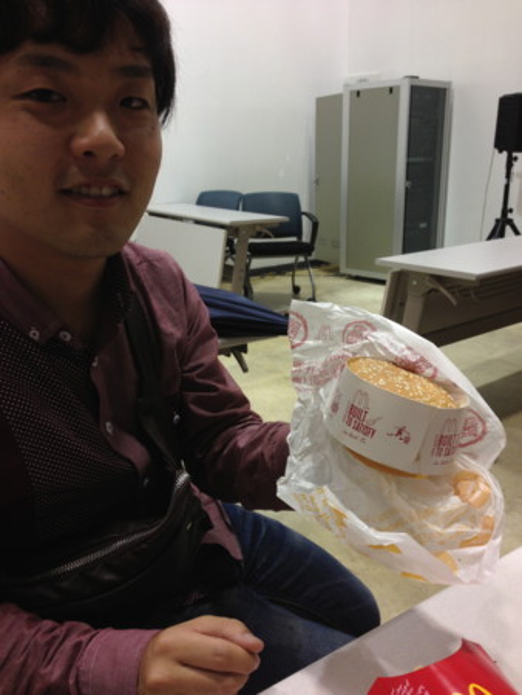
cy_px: 348
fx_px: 663
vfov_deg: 55.3
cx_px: 261
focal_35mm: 33
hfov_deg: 43.0
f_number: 2.4
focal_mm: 4.13
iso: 50
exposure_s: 1/24
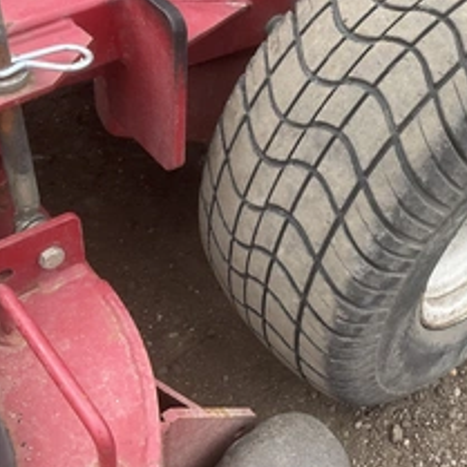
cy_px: 183
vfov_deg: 34.5
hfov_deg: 33.4
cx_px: 393
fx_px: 748
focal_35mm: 49
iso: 25
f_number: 1.8
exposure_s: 1/454
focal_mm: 3
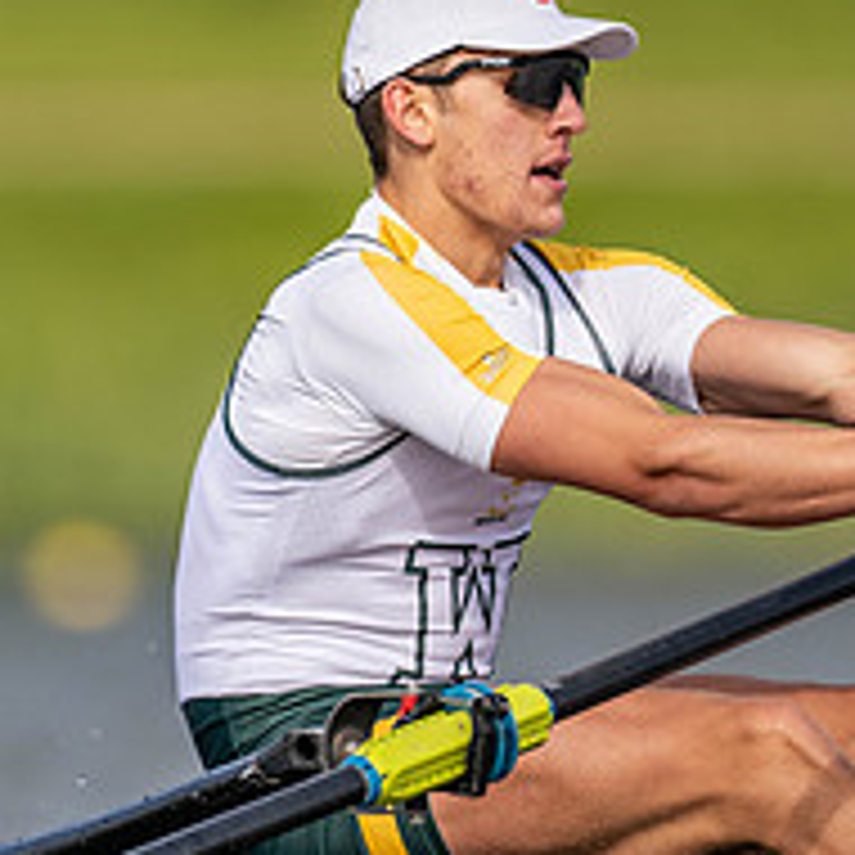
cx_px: 441
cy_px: 448
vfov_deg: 1.1
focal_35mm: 1558
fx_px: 43537
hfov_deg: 1.1
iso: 280
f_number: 4
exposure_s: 1/2500
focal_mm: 600
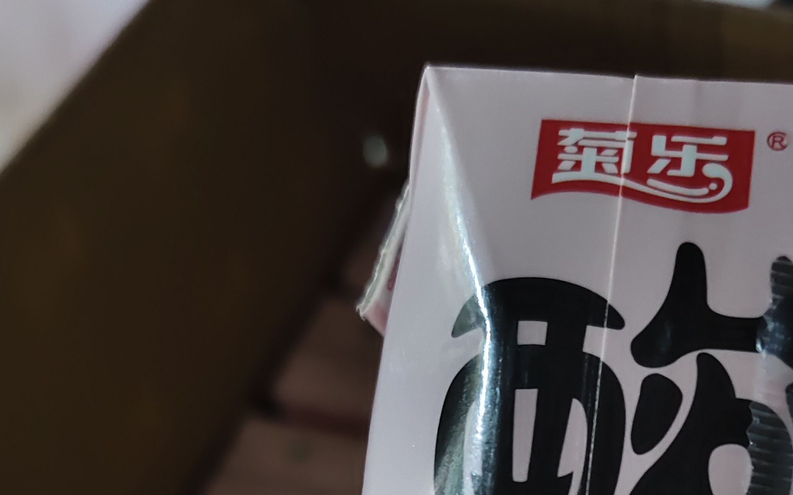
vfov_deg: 21.2
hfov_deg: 36.1
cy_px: 630
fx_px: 1210
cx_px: 500
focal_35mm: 56
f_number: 1.88
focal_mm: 5.56
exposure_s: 1/25
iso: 2583
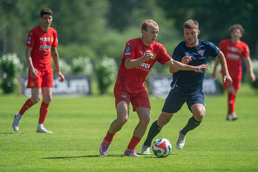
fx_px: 3008
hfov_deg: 4.9
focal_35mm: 420
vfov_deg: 3.3
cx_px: 129
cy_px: 86
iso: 320
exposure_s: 1/2000
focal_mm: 420
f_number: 4
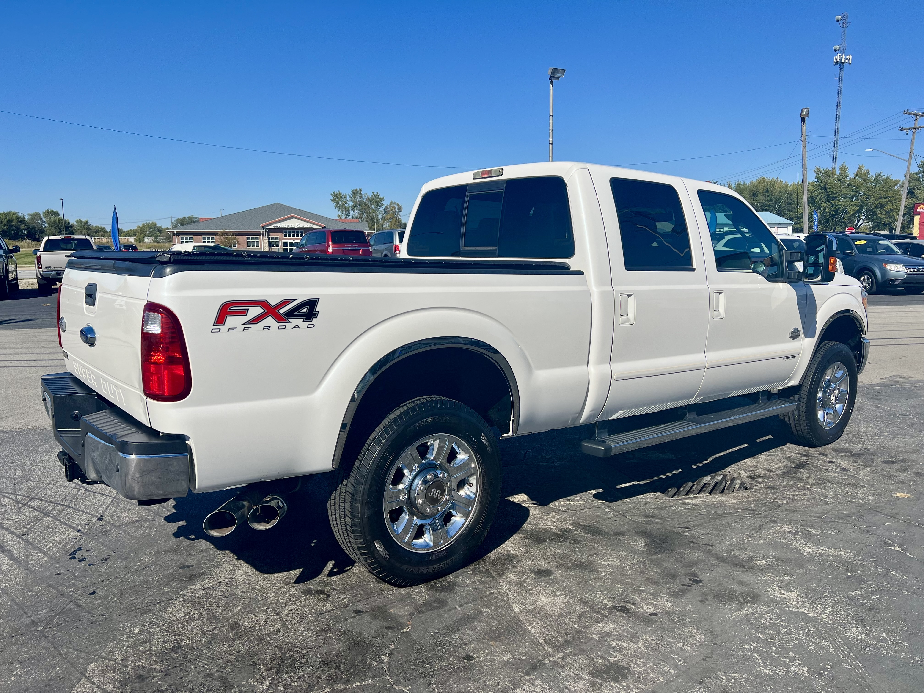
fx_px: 694
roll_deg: +0.7
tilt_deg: -9.2
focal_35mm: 26
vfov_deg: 53.1
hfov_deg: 67.3
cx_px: 462
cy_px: 346
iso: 50
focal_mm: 5.7
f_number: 1.5
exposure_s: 1/6993
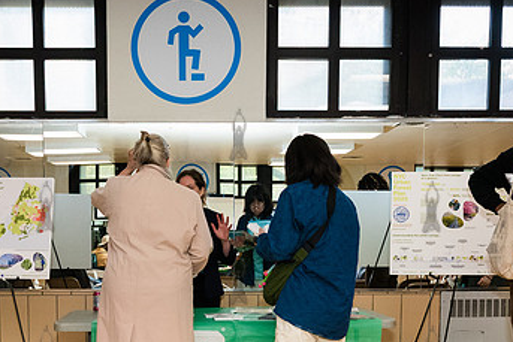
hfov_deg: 40.9
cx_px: 202
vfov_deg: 27.3
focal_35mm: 48
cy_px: 295
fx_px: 684
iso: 4000
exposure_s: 1/250
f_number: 4.5
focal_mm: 24
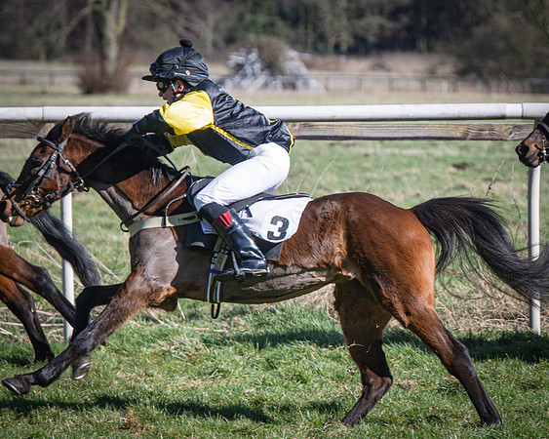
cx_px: 392
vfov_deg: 5.3
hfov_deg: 6.7
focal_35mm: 291
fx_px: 4721
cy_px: 178
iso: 125
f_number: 4
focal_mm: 145
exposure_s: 1/1000
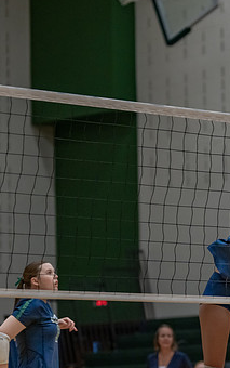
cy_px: 212
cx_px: 209
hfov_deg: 6.5
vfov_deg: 10.4
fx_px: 2012
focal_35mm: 201
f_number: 2.8
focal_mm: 108
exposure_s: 1/1000
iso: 2500
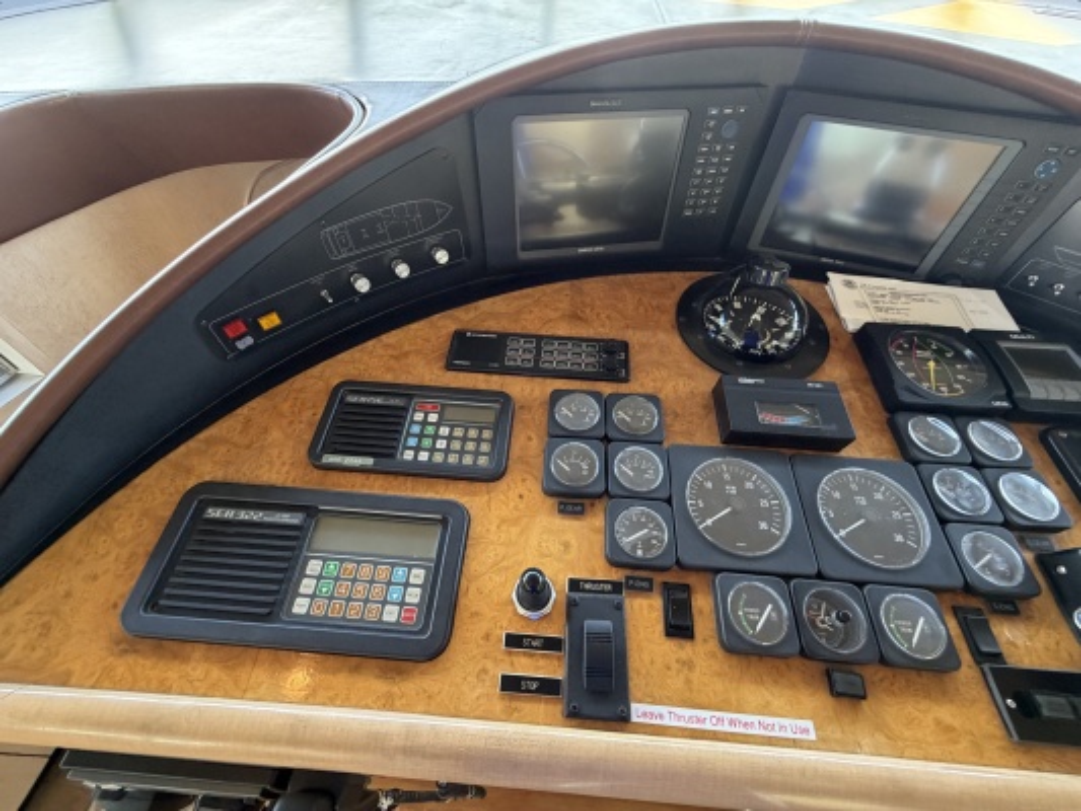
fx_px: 437
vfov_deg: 85.7
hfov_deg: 102.1
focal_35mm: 14
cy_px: 406
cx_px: 540
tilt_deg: -47.3
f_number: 2.2
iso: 320
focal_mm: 2.22
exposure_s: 1/110
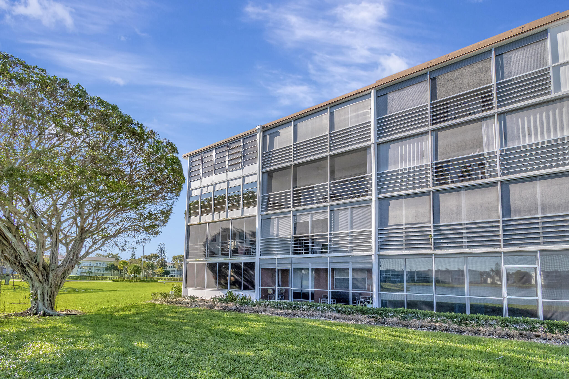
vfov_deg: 77.3
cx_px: 284
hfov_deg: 100.4
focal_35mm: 15
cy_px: 190
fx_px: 237
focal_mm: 10
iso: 500
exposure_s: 1/1250
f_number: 8
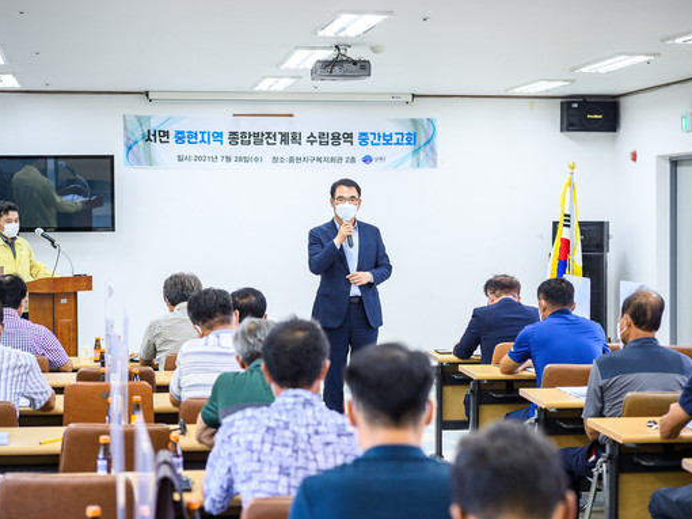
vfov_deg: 18.0
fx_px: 1638
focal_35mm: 82
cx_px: 346
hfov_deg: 23.8
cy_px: 261
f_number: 4
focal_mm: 75
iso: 1600
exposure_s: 1/200
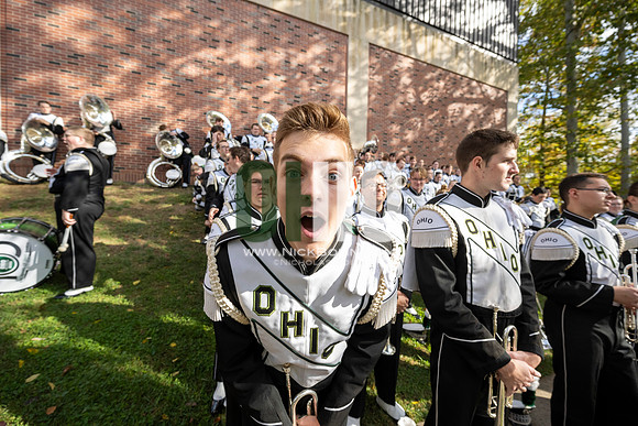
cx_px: 319
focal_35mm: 14
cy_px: 213
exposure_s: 1/500
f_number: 4.5
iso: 320
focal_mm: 14
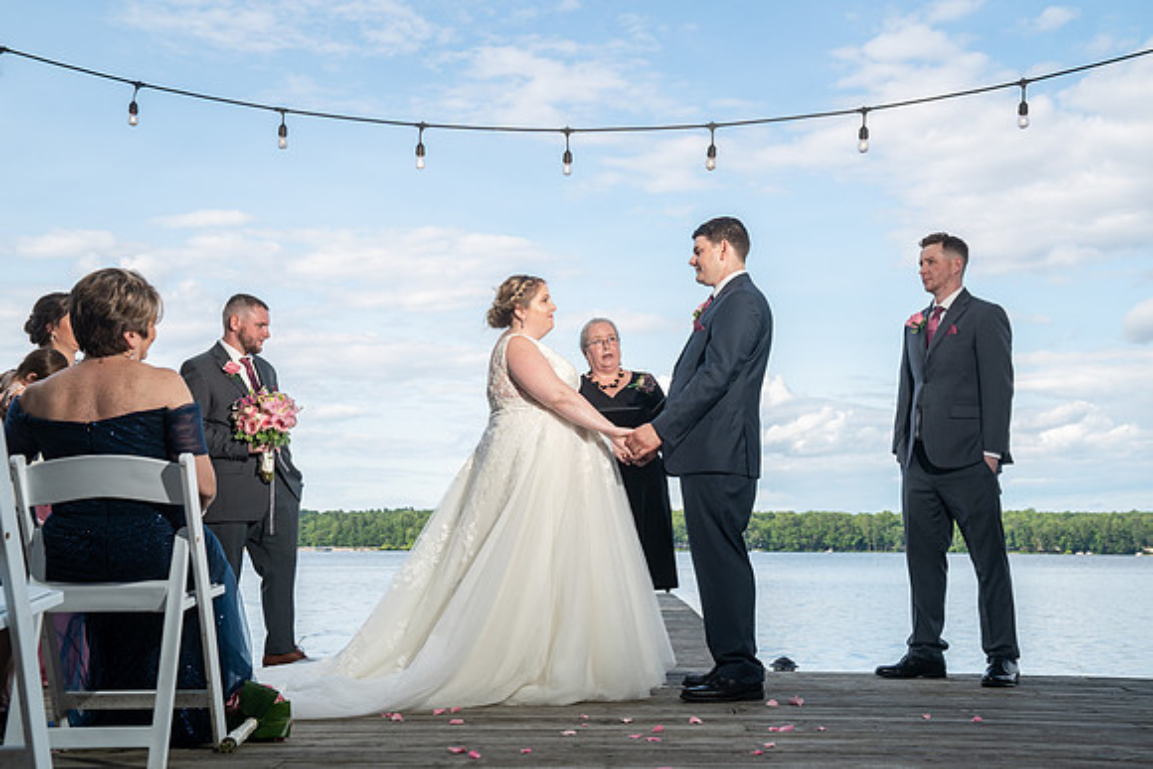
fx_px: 1434
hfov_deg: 43.8
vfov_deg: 30.0
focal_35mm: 45
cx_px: 584
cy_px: 388
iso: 100
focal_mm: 44
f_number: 5.6
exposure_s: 1/250
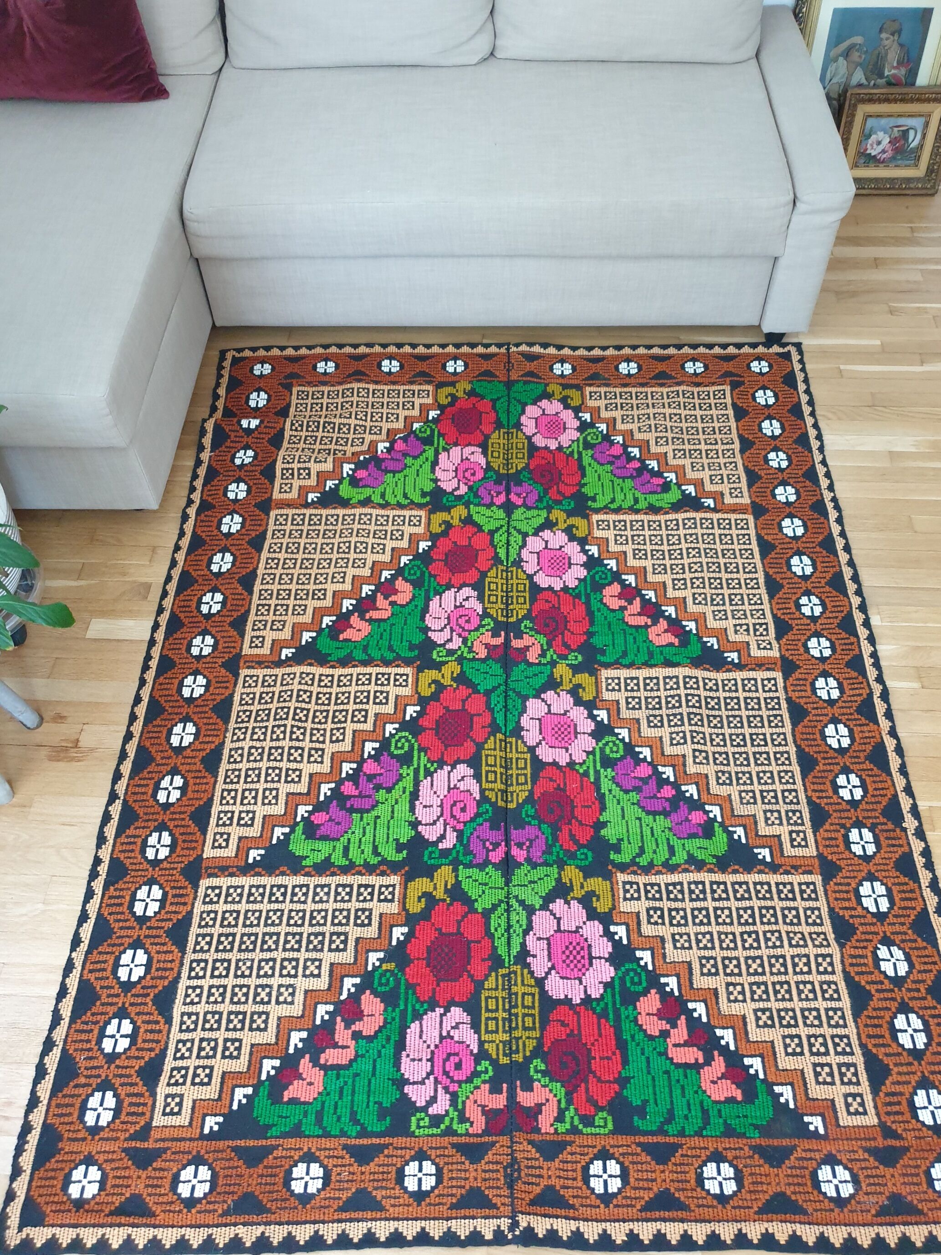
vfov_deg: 67.3
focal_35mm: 26
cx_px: 470
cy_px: 628
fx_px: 942
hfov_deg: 53.1
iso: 250
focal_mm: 4.3
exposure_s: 1/49
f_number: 1.5
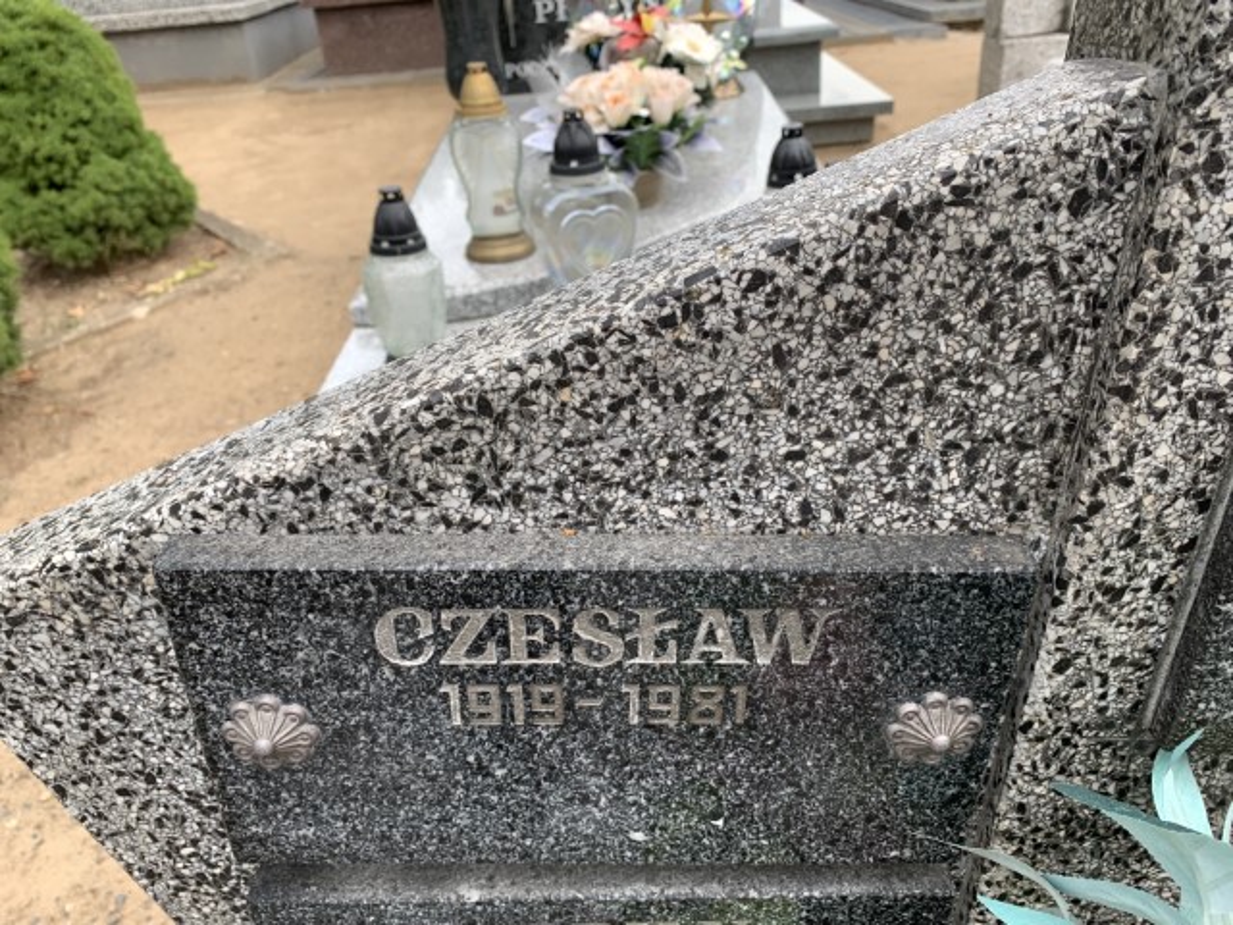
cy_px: 462
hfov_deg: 67.3
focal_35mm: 26
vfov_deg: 53.1
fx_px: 926
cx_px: 616
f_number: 1.8
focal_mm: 4.25
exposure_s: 1/555
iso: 25
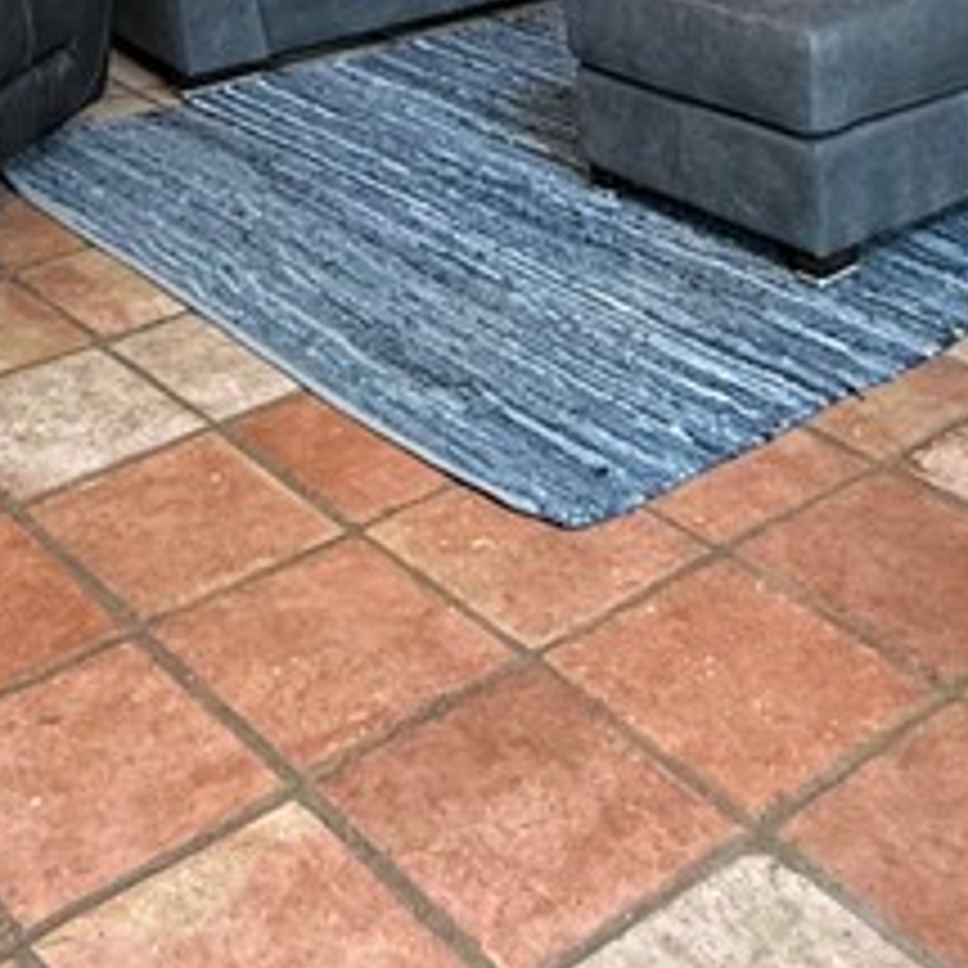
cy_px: -576
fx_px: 1867
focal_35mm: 59
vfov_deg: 22.4
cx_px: 297
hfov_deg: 28.8
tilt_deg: +1.1
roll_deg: +0.8
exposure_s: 1/60
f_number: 2.2
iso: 320
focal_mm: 2.22
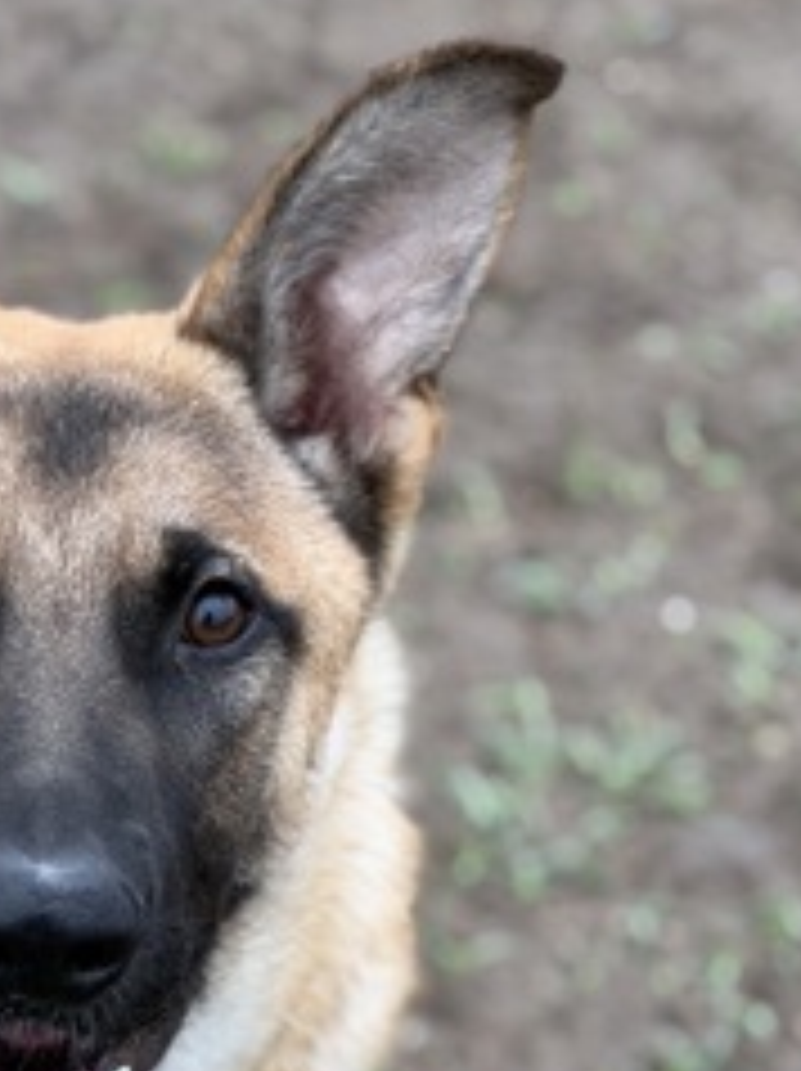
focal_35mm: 113
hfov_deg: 12.9
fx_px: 3493
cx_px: -40
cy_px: 1030
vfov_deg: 17.1
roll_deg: +1.4
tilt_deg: -41.5
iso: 64
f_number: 1.78
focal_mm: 6.76
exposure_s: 1/239
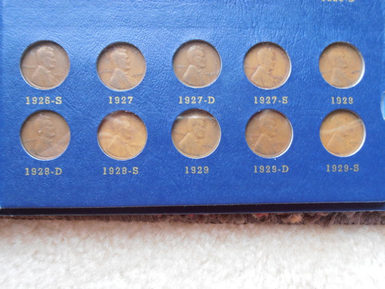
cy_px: 144
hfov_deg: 50.1
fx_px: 412
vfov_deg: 38.7
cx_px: 192
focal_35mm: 37
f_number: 3.9
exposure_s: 1/6
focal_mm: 6.61
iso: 125
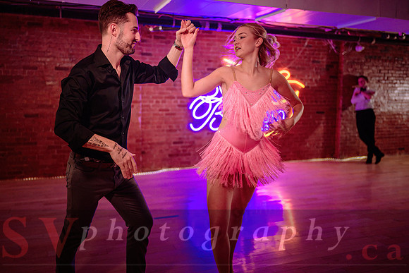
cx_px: 187
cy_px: 125
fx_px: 345
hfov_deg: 61.2
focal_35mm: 30
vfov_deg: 43.1
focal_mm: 28
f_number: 1.4
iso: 2500
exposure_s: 1/320
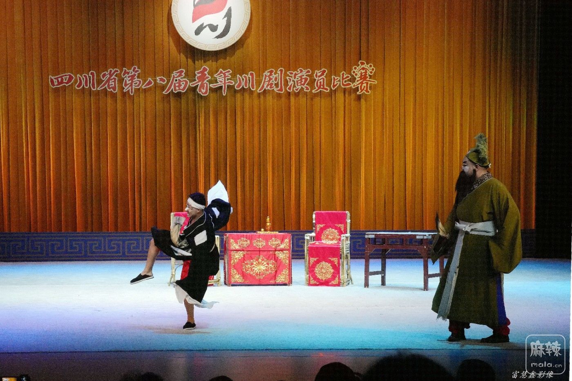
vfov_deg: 22.3
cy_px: 190
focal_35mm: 61
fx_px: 969
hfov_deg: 32.9
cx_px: 286
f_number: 9
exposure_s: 1/1250
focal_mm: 61
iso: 12800
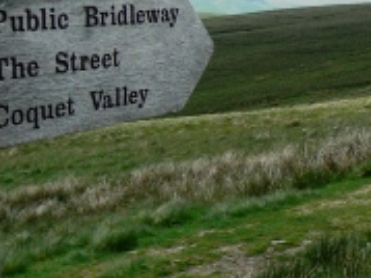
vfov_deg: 16.9
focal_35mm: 87
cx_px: 361
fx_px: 932
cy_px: 151
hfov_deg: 21.8
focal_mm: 6
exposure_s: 1/500
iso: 80
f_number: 6.3
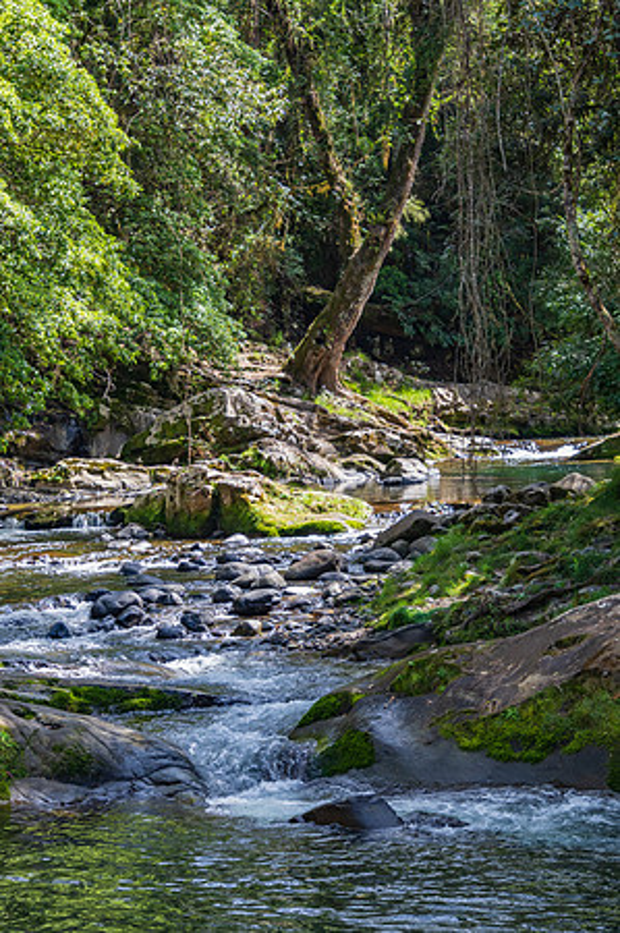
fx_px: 2900
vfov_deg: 18.3
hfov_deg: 12.2
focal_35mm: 112
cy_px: 466
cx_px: 310
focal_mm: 75
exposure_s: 1/80
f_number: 8
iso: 200
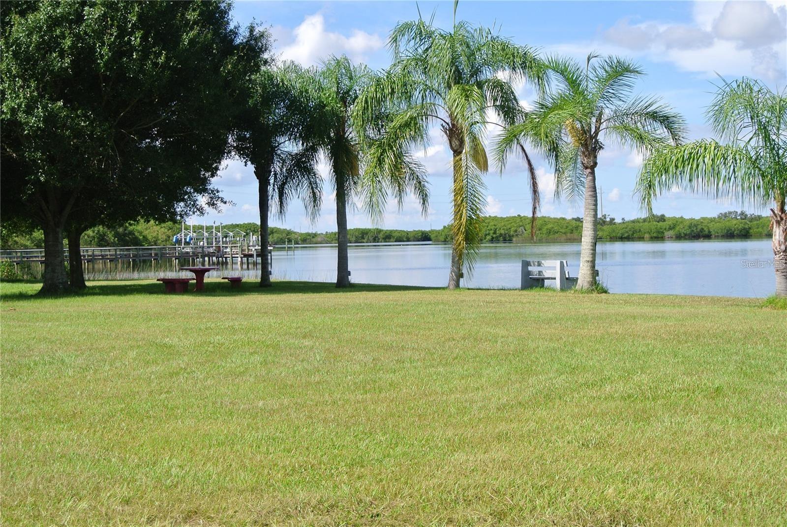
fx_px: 1291
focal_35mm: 59
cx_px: 394
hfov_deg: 33.9
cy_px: 264
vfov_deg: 23.0
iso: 100
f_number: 5
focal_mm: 21.9
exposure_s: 1/400
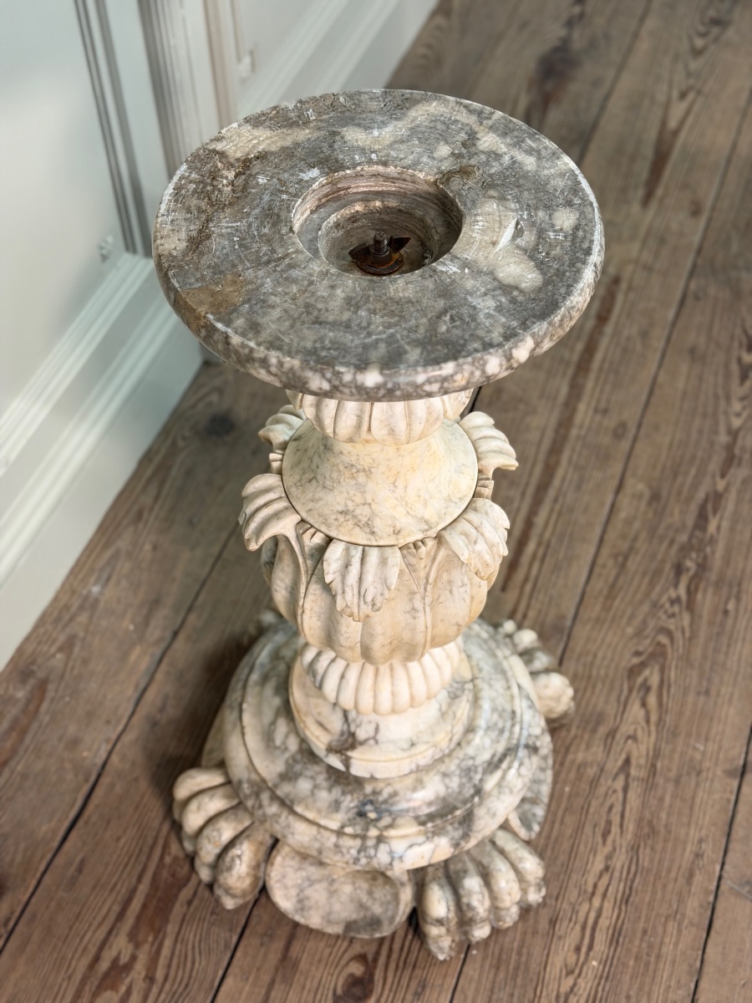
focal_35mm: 48
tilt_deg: -50.0
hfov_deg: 30.3
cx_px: 376
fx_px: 1390
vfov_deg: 39.7
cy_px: 502
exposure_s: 1/50
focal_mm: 6.76
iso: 200
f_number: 1.78
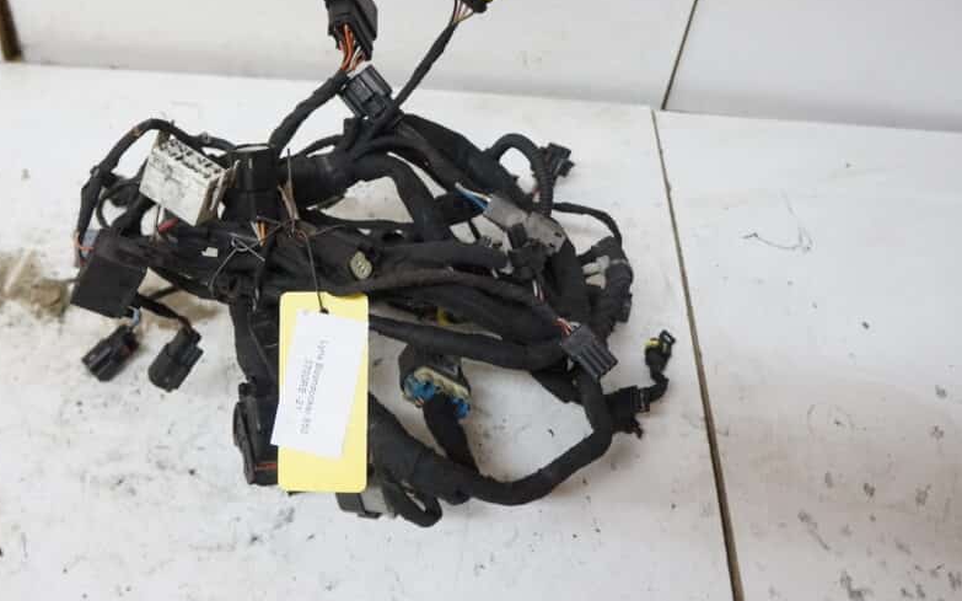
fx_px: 944
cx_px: 394
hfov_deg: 53.7
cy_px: 234
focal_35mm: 36
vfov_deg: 35.2
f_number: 3.5
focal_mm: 18
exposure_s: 1/60
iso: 1600
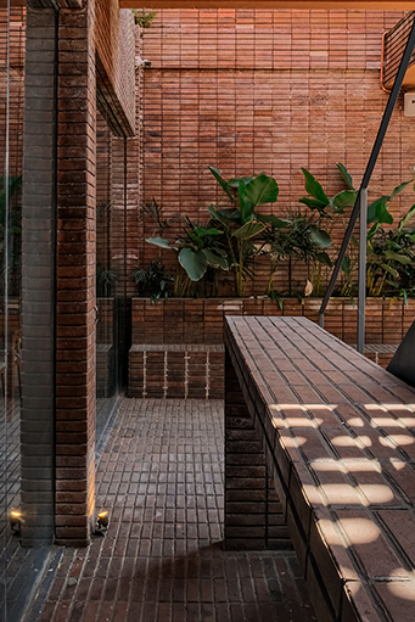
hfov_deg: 36.8
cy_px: 279
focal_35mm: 36
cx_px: 181
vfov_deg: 53.0
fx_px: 622
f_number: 10
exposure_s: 1/15
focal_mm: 10
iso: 200
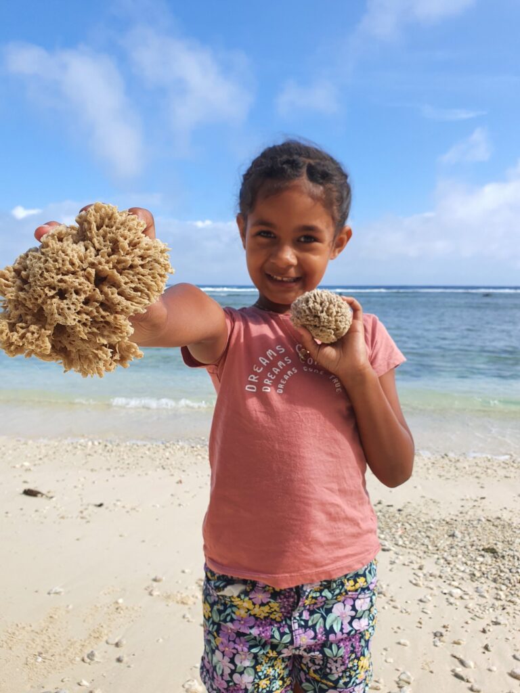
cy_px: 346
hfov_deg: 53.1
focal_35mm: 26
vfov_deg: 67.3
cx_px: 260
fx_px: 521
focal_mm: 4.3
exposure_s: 1/962
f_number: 2.4
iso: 50
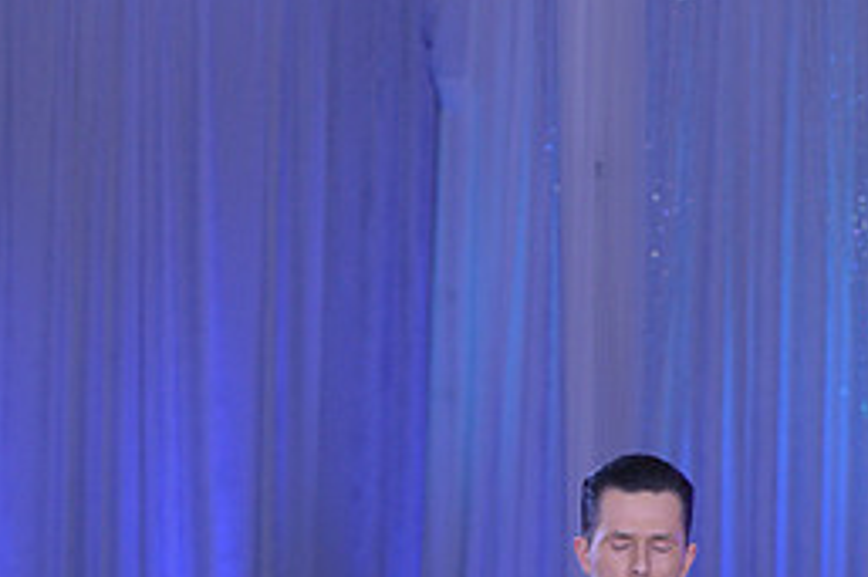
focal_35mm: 192
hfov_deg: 10.7
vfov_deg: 7.0
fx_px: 4626
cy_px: 830
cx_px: 539
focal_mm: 85
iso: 1250
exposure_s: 1/250
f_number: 5
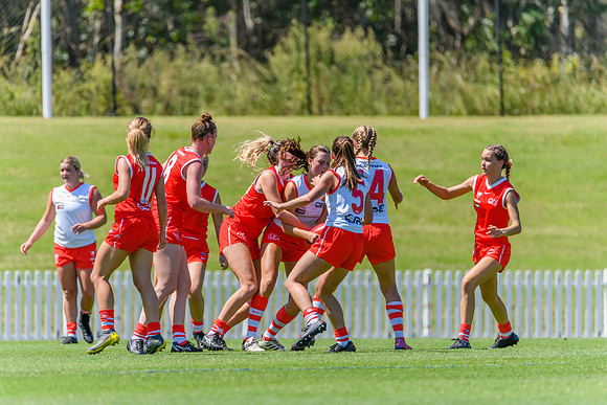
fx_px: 10539
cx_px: 294
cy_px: 209
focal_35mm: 625
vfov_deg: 2.2
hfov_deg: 3.3
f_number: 6.3
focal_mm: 600
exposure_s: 1/2000
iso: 800
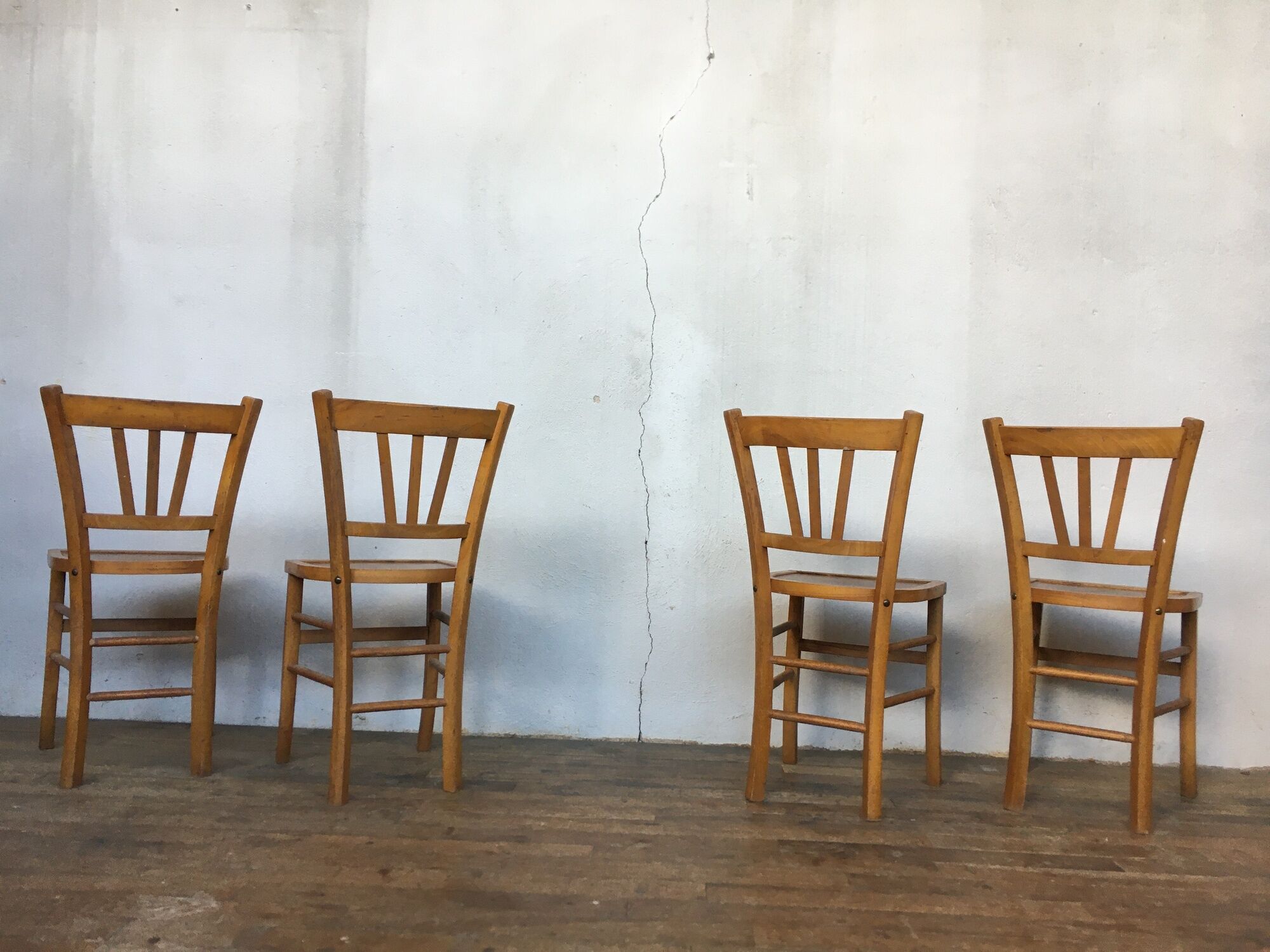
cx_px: 635
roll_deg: -1.4
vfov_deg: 48.2
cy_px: 476
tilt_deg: +0.1
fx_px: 1064
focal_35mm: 29
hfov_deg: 61.7
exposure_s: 1/33
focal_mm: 4.15
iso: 32
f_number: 2.2
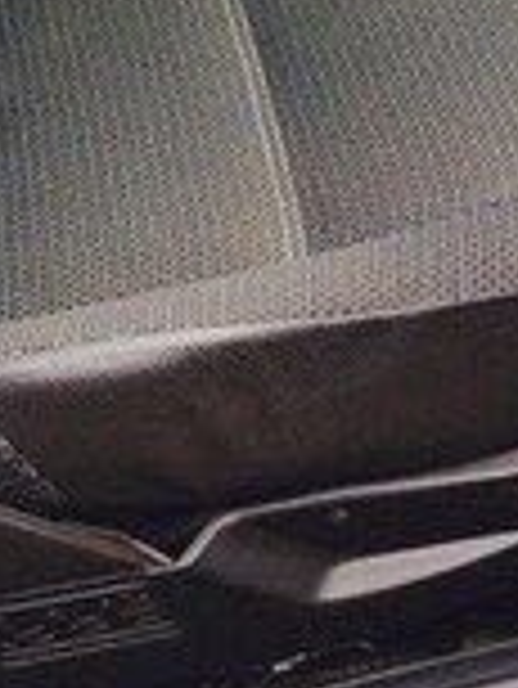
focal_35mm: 94
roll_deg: +0.6
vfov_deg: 18.7
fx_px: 1873
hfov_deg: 15.7
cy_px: -310
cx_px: 306
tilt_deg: -28.4
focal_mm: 4.15
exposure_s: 1/100
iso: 64
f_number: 2.2
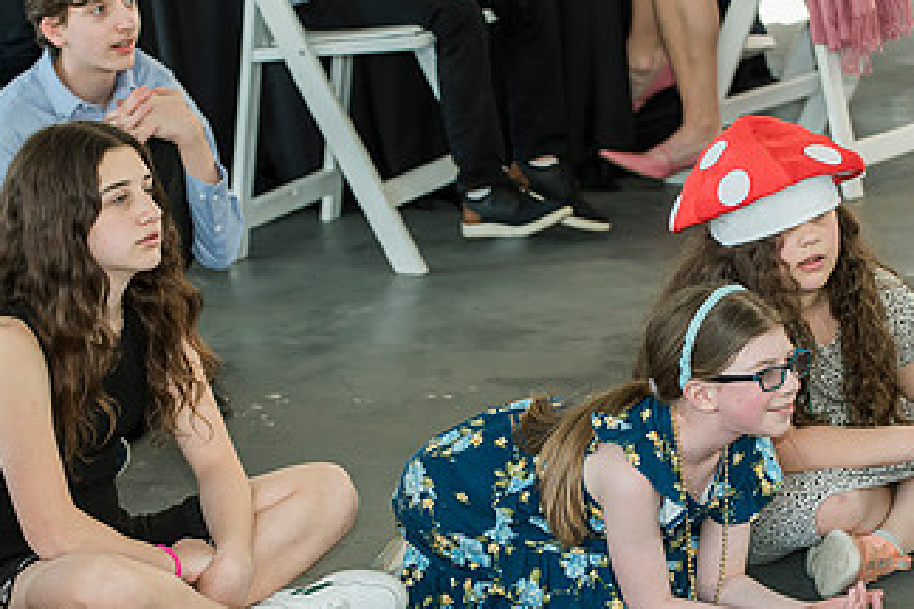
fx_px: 4773
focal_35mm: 188
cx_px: 502
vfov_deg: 7.3
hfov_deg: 10.9
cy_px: 427
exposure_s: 1/160
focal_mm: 105
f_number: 4
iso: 640
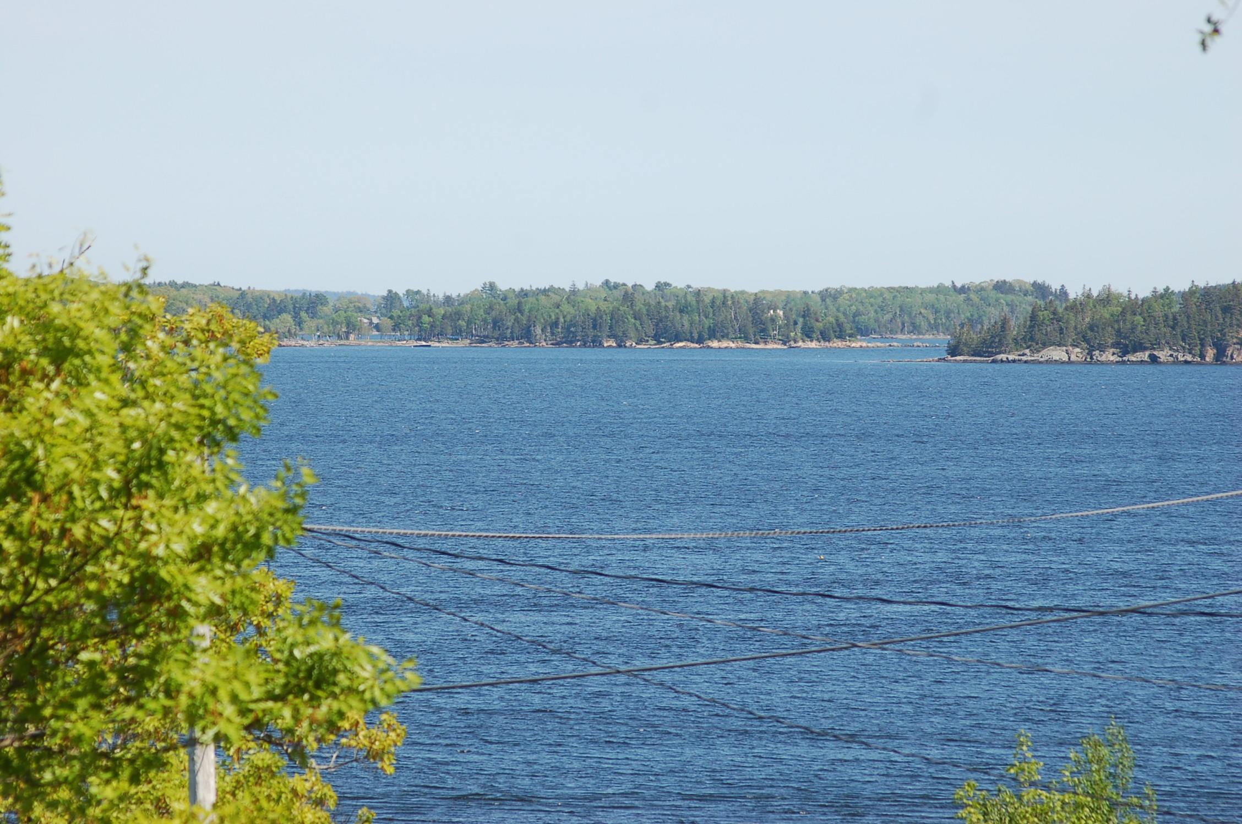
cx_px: 621
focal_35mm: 202
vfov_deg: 6.8
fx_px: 6974
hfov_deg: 10.2
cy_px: 412
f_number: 6.3
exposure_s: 1/640
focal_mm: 135
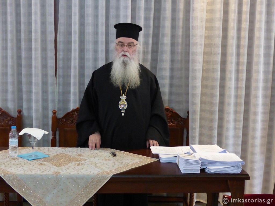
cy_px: 103
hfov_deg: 38.9
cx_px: 138
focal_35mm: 49
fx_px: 389
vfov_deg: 29.7
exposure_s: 1/15
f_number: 2.8
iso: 640
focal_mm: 8.7
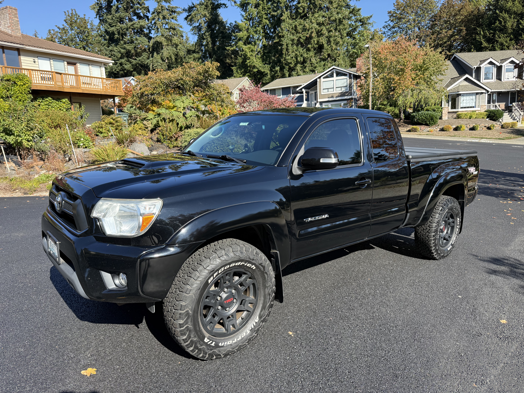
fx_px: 363
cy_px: 196
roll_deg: +2.6
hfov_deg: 71.6
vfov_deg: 56.8
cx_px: 262
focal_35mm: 24
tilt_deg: -10.4
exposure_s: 1/1585
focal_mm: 6.76
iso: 100
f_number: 1.78
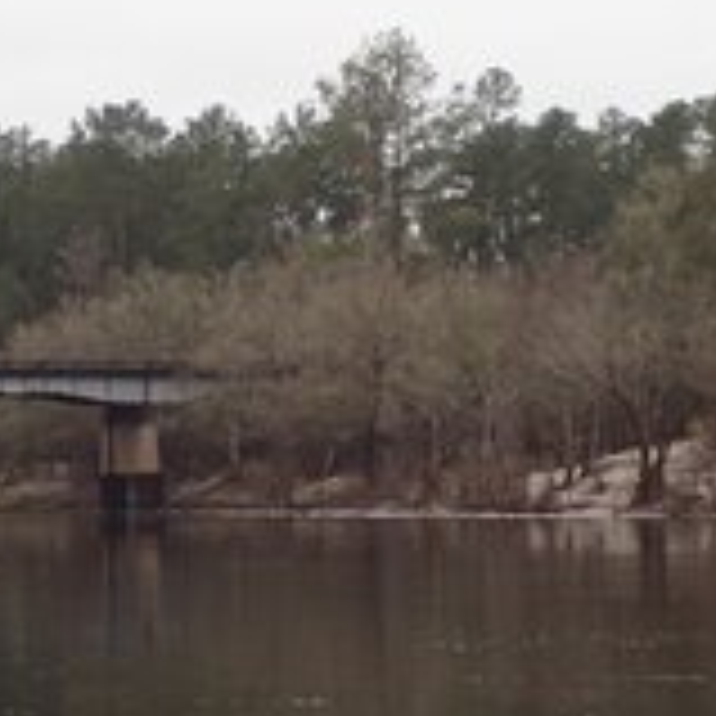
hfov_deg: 11.4
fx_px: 3580
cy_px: 297
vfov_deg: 11.4
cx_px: 302
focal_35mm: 153
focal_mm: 7.86
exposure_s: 1/400
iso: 100
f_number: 2.9
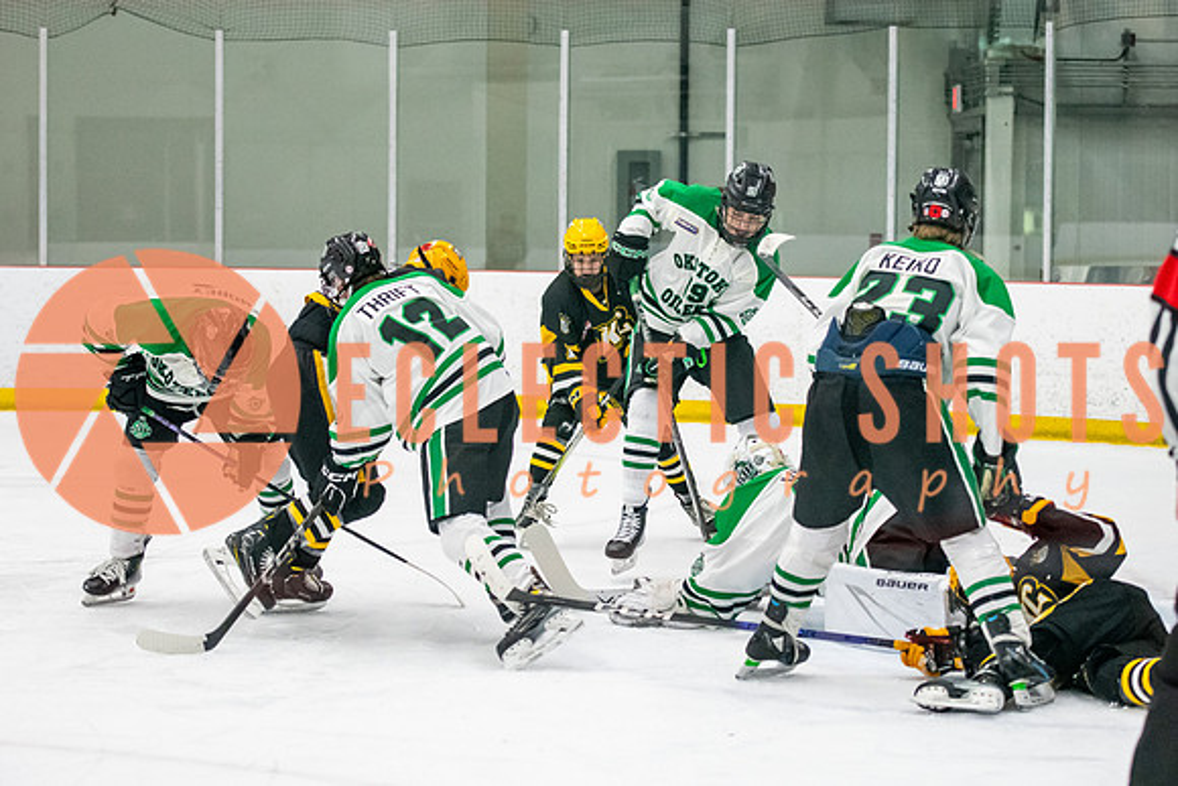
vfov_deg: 12.3
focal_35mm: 112
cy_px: 393
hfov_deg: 18.3
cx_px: 679
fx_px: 3656
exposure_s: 1/800
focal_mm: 75
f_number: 2.8
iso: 4000
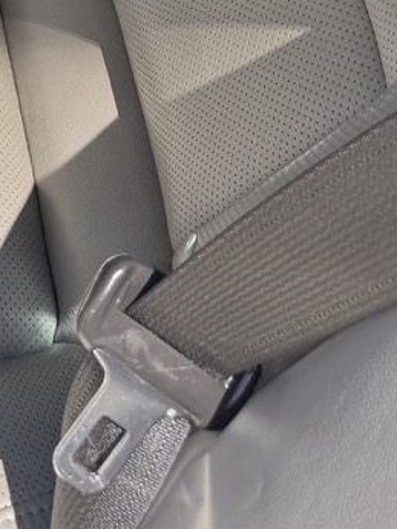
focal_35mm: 89
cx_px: -207
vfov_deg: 18.5
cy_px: -342
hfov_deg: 15.3
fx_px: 1360
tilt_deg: -46.0
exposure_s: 1/299
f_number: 1.78
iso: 80
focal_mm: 6.76
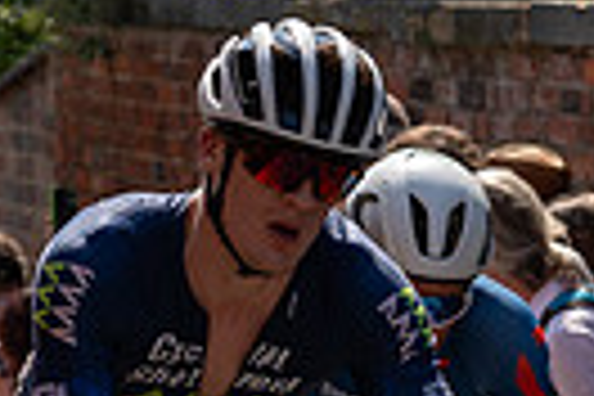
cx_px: -592
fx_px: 6946
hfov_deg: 4.8
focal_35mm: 421
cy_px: 168
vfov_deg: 3.3
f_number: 4
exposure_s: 1/1600
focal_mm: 62
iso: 160
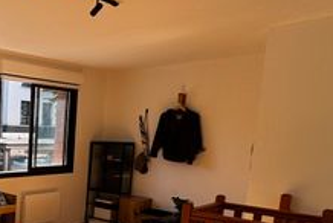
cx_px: -58
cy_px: 182
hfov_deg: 37.6
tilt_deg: -6.9
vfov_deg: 32.5
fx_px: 370
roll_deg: -1.2
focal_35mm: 40
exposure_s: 1/197
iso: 40
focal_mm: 2.22
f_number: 2.2
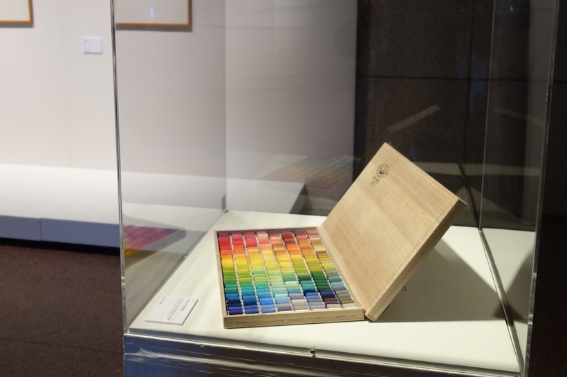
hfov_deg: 47.4
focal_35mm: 41
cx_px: 265
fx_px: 645
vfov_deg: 32.2
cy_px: 114
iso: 400
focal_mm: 10.4
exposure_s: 1/100
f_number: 1.8
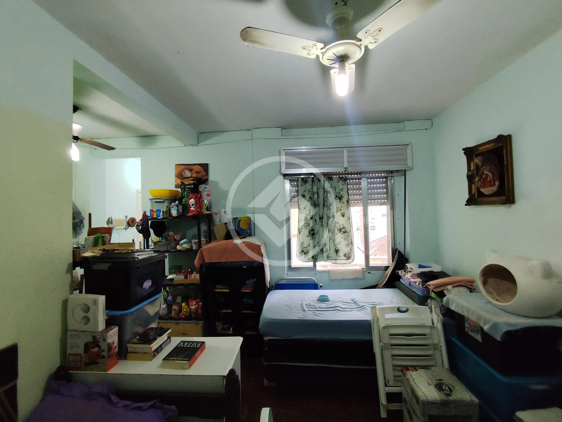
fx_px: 260
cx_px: 281
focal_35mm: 16
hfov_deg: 94.5
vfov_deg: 78.2
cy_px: 211
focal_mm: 1.65
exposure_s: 1/60
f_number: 2.2
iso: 200
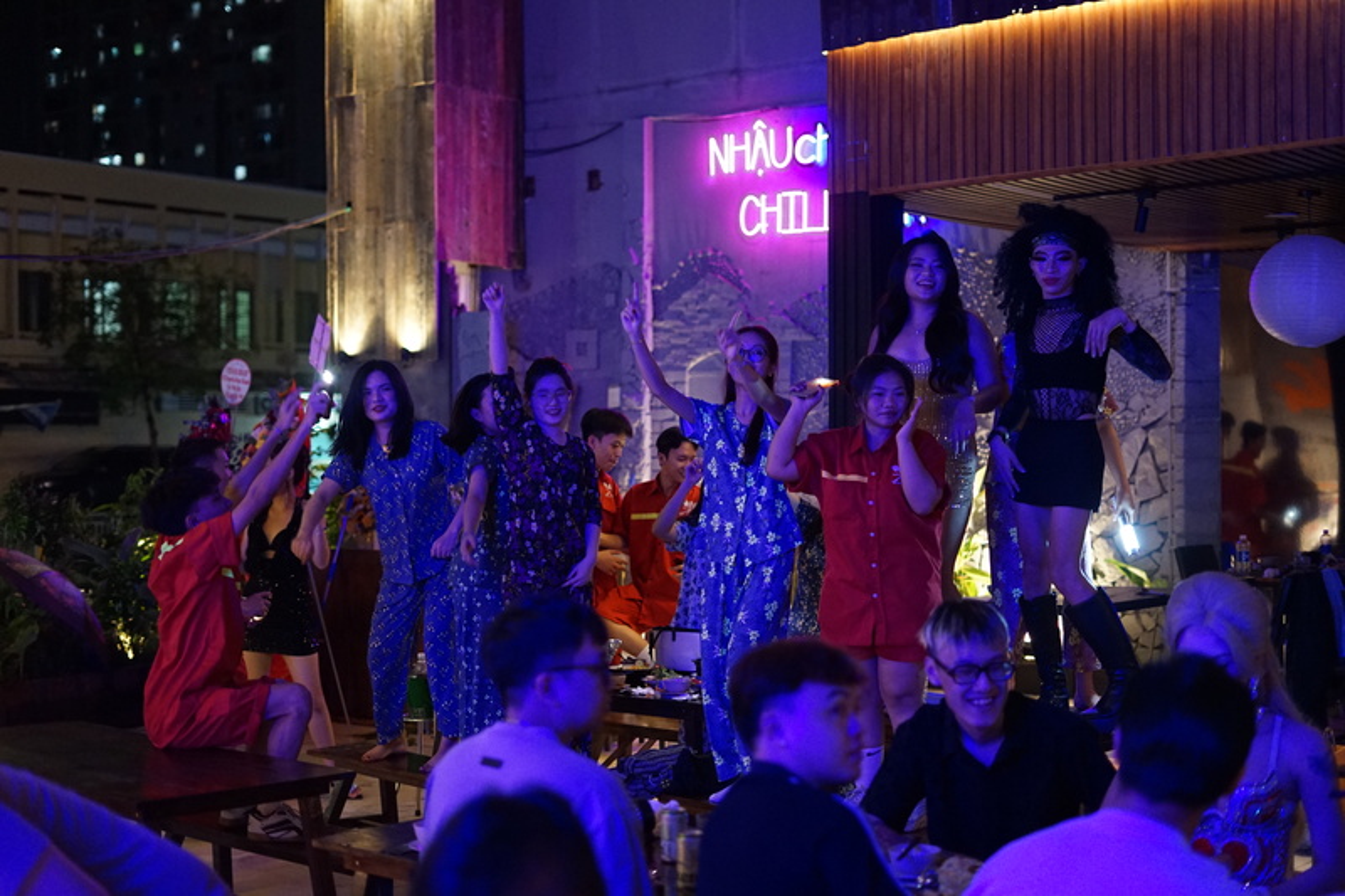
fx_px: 1868
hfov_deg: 39.6
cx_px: 672
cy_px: 448
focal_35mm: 50
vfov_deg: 27.0
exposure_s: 1/160
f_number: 2
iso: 3200
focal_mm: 50
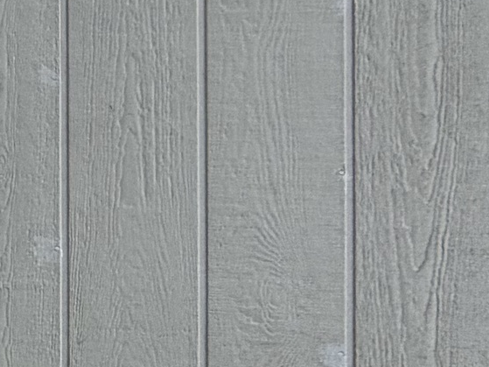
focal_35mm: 77
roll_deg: -0.2
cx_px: -629
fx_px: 1088
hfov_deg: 15.7
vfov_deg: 18.7
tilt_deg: +1.4
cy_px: 16
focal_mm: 2.22
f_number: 2.2
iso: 64
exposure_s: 1/502
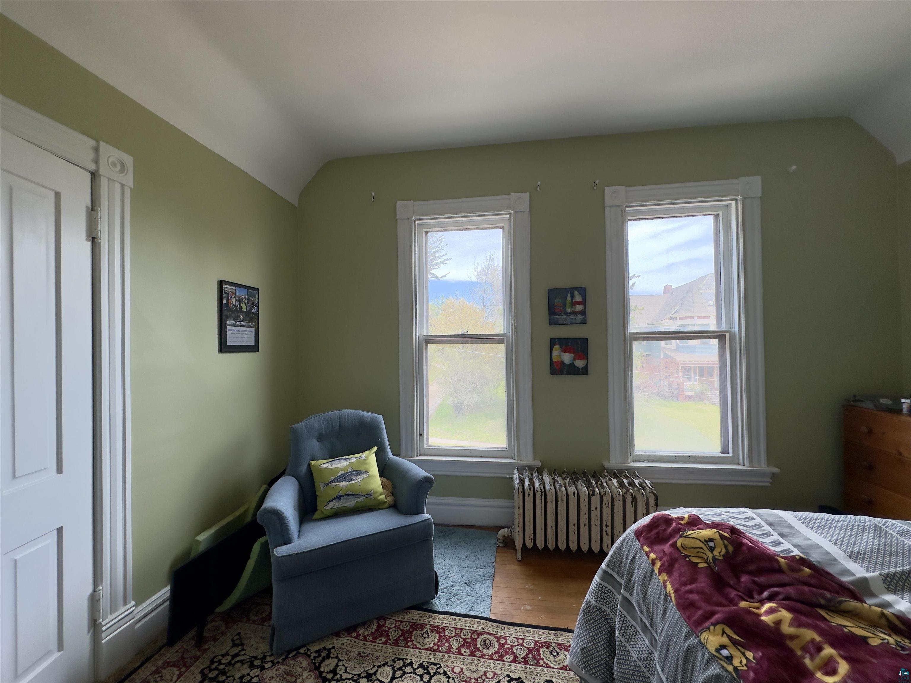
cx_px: 456
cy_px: 342
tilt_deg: +1.5
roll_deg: +1.1
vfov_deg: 85.7
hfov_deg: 102.1
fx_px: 368
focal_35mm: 14
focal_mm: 2.22
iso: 40
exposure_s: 1/228
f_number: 2.2
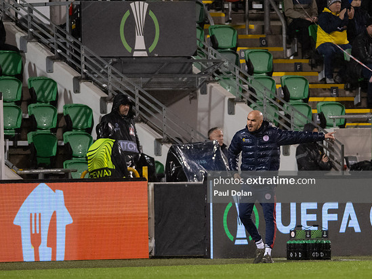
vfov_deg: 2.3
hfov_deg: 3.1
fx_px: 6836
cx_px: 254
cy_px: 153
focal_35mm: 636
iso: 2000
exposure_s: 1/1000
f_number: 2.8
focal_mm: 300
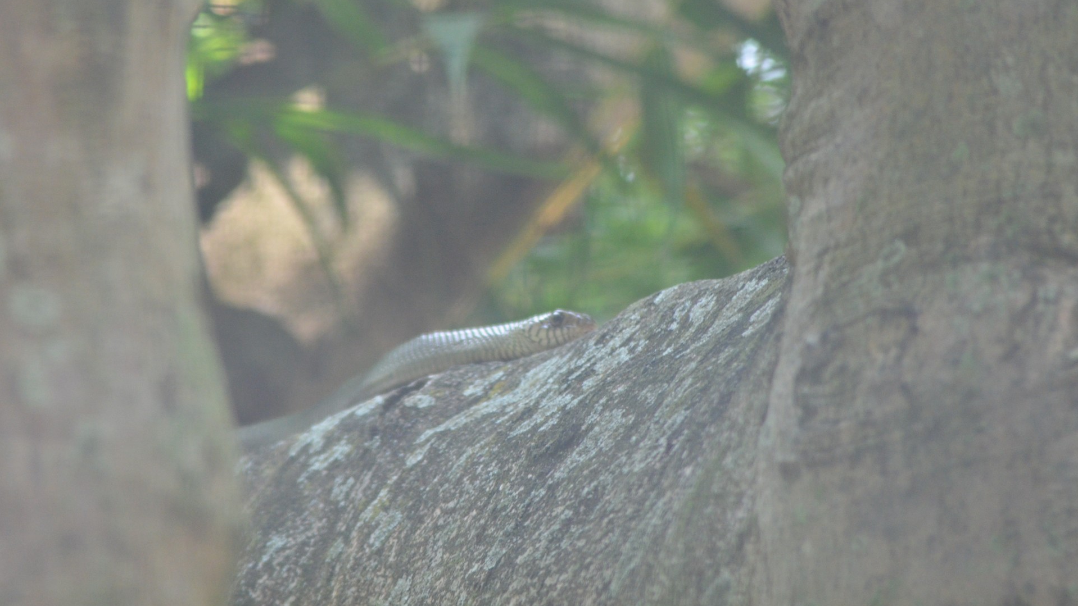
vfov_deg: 2.6
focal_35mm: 471
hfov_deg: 4.6
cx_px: 539
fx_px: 13464
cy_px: 353
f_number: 9
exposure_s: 1/200
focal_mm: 300
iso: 2000
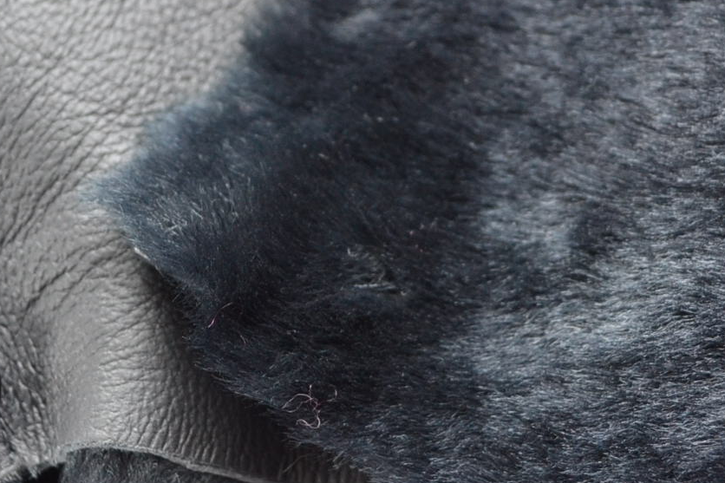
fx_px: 1832
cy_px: 190
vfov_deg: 15.0
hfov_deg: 22.3
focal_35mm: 91
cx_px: 446
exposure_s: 1/60
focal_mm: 22
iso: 800
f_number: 3.8
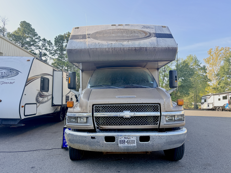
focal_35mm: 24
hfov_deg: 71.6
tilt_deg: +2.7
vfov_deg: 56.8
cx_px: 116
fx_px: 160
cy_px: 86
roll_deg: -1.9
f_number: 1.78
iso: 80
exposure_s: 1/275
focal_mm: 6.76
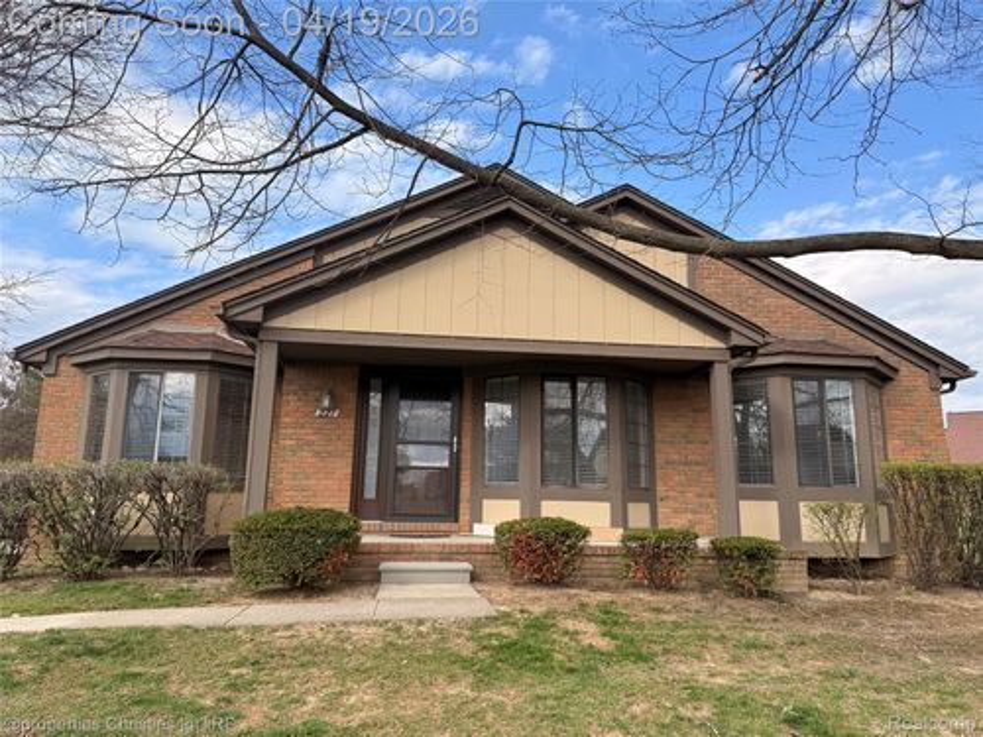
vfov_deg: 56.8
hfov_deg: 71.6
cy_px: 368
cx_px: 492
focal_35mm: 24
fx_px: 682
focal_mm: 6.76
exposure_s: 1/2525
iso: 80
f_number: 1.78
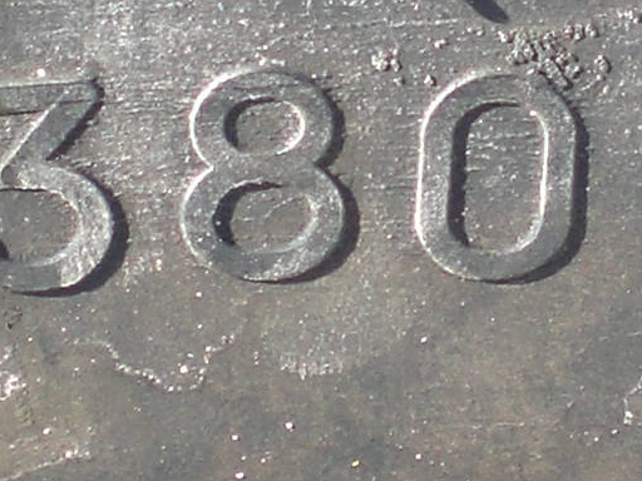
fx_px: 4229
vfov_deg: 6.5
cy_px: 23
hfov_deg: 8.7
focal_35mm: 228
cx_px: 404
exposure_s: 1/160
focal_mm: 6.3
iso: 50
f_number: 3.1
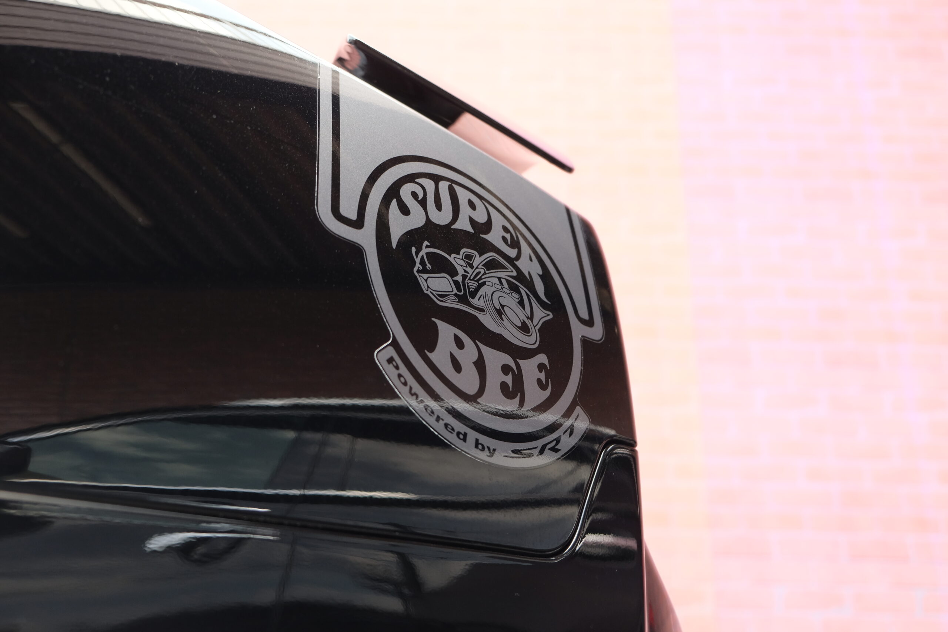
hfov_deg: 54.4
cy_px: 316
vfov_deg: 37.9
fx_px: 922
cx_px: 474
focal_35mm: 35
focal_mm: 23.3
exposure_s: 1/150
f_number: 3.2
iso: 400
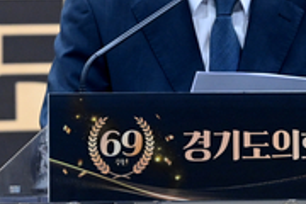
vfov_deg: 2.1
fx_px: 5669
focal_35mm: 667
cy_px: -27
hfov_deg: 3.1
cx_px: 206
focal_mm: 200
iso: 5000
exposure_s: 1/200
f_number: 5.6
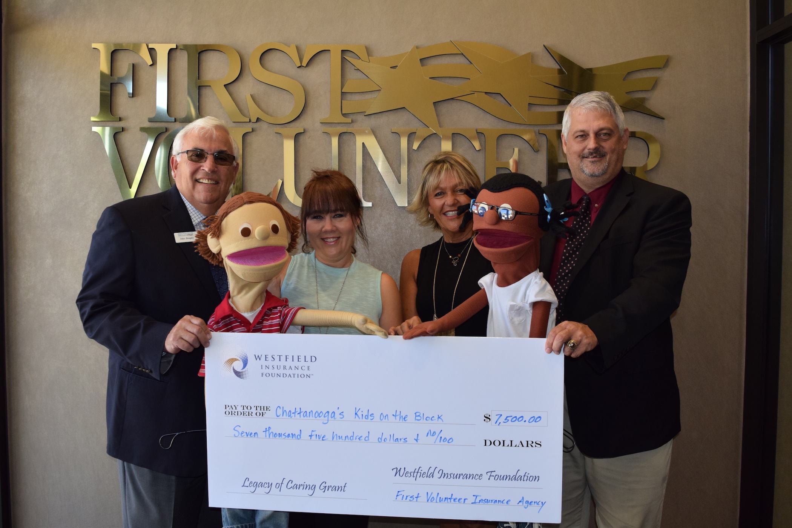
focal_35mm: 33
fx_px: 726
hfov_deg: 57.2
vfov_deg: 40.0
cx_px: 396
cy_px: 264
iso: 800
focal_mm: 22
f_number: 5.6
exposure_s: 1/125
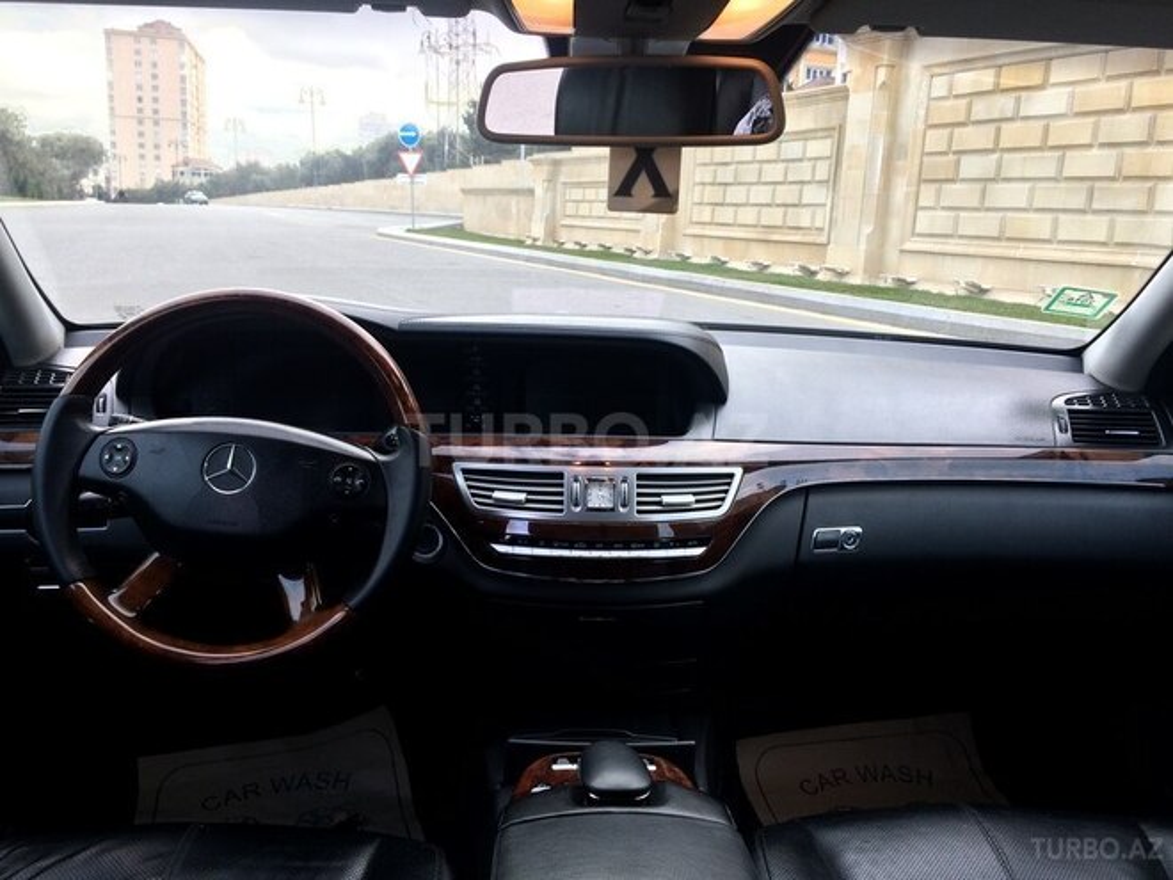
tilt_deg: -14.5
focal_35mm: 29
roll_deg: -2.8
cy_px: 440
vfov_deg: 48.2
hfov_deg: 61.7
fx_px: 983
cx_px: 586
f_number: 2.2
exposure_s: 1/100
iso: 64
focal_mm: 4.15
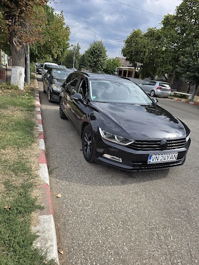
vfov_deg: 73.9
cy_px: 132
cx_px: 100
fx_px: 176
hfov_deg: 58.9
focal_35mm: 23
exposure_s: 1/3333
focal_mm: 6.3
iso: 80
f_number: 1.7
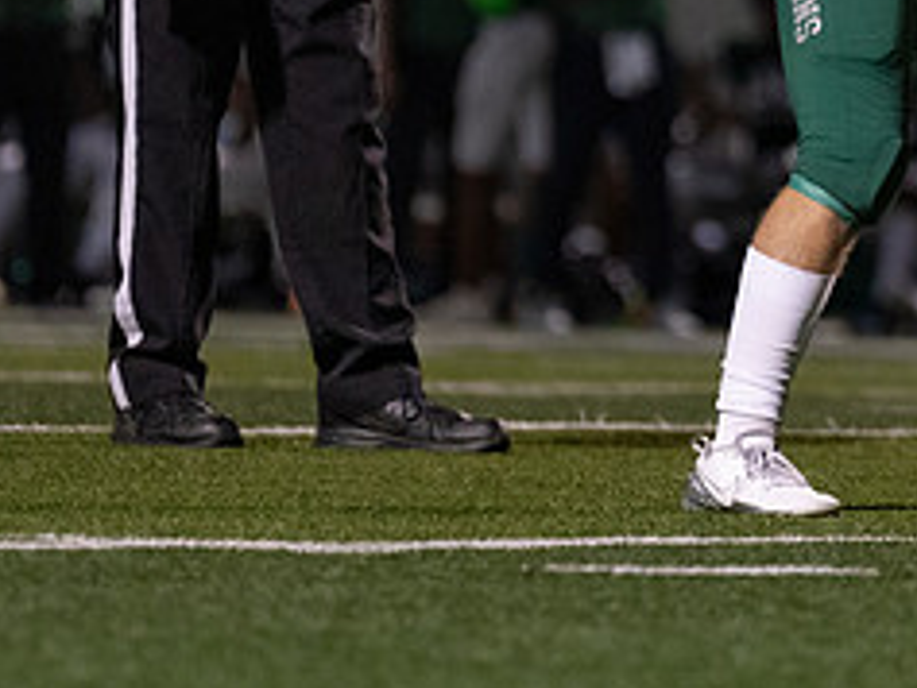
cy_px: -72
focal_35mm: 781
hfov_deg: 2.5
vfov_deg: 1.9
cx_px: 1018
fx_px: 20700
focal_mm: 200
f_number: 2.8
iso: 2500
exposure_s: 1/1000
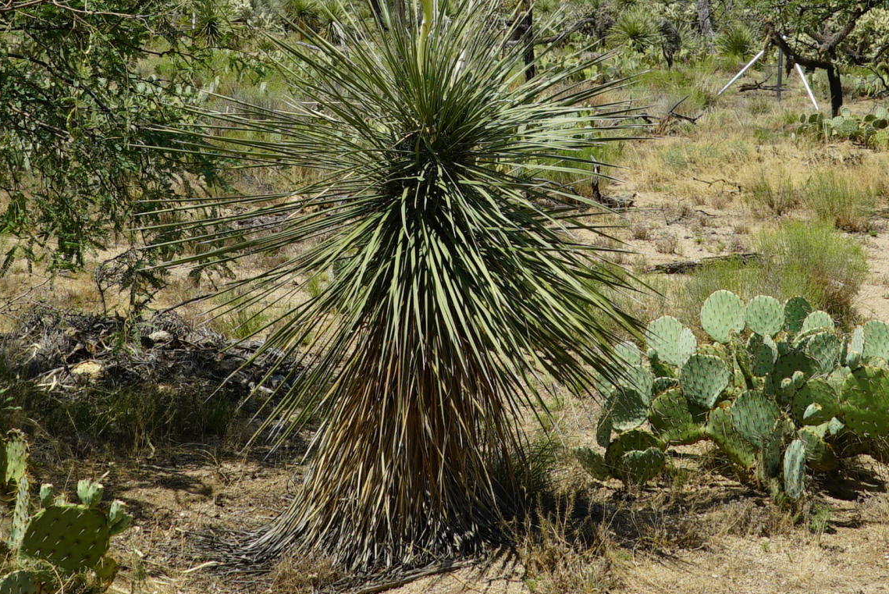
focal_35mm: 79
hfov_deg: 25.6
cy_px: -43
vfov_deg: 16.8
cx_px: 487
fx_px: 1952
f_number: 13
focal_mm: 30
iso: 100
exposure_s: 1/160
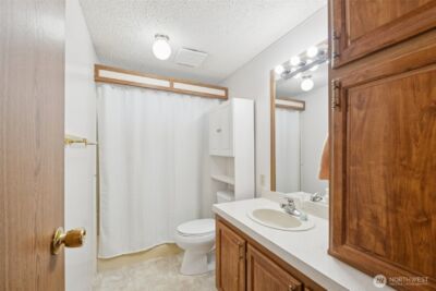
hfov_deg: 100.4
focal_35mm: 15
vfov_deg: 77.4
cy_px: 146
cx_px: 218
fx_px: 182
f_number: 9
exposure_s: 1/30
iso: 1250
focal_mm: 10
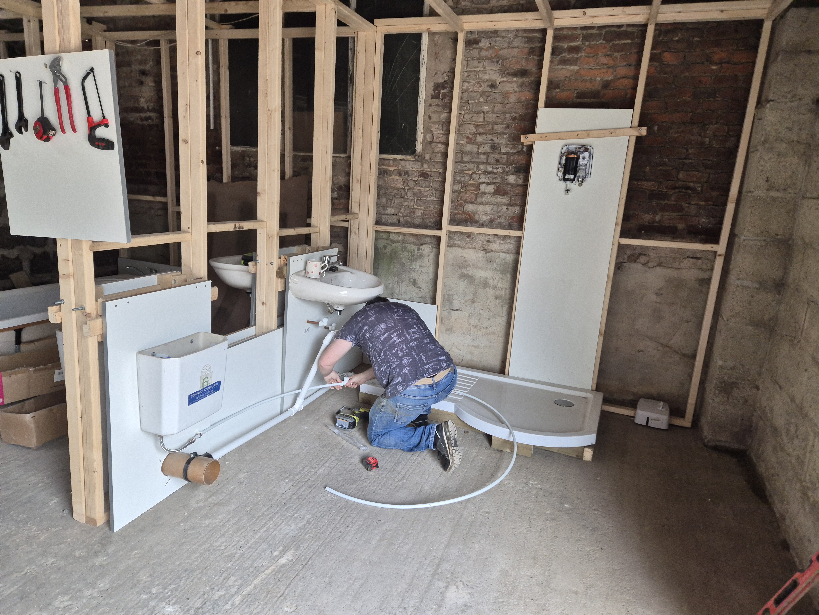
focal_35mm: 23
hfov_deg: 73.9
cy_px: 308
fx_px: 544
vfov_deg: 58.9
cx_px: 410
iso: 125
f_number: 1.8
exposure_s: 1/180
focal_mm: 5.4
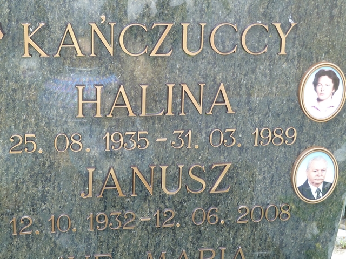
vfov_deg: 18.9
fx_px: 780
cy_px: 130
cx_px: 173
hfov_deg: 25.0
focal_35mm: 78
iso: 125
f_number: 4.2
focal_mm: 12.8
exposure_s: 1/40
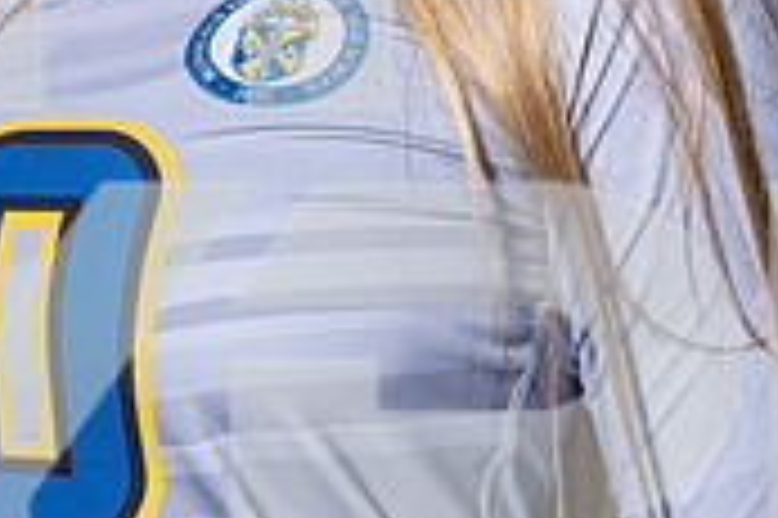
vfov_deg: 7.6
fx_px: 3843
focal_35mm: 178
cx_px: 157
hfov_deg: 11.5
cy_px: -124
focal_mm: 53
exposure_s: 1/125
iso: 100
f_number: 8
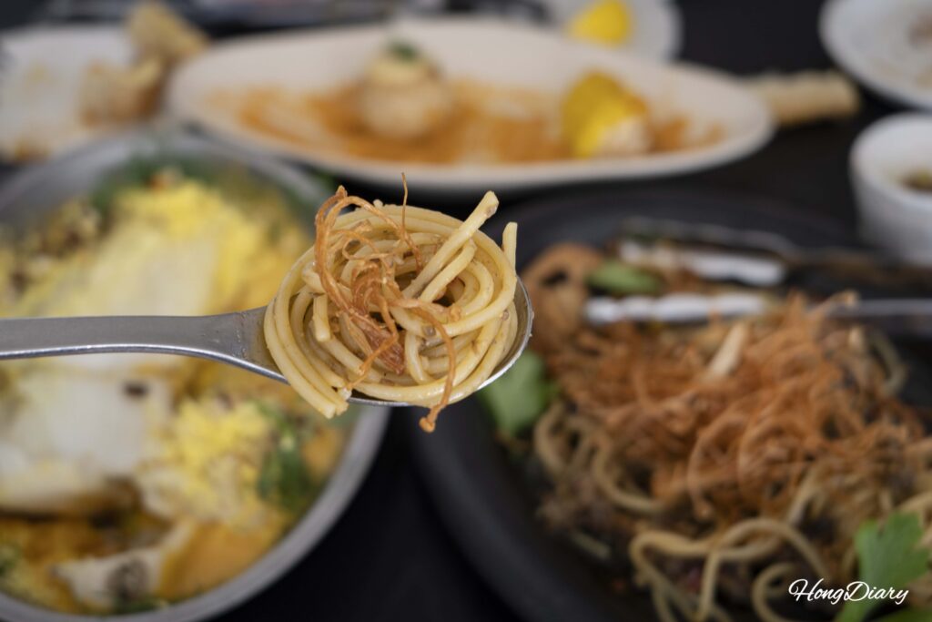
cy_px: 311
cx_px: 466
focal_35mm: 48
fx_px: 1243
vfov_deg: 28.1
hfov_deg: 41.1
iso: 400
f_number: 5.6
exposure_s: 1/60
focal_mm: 48
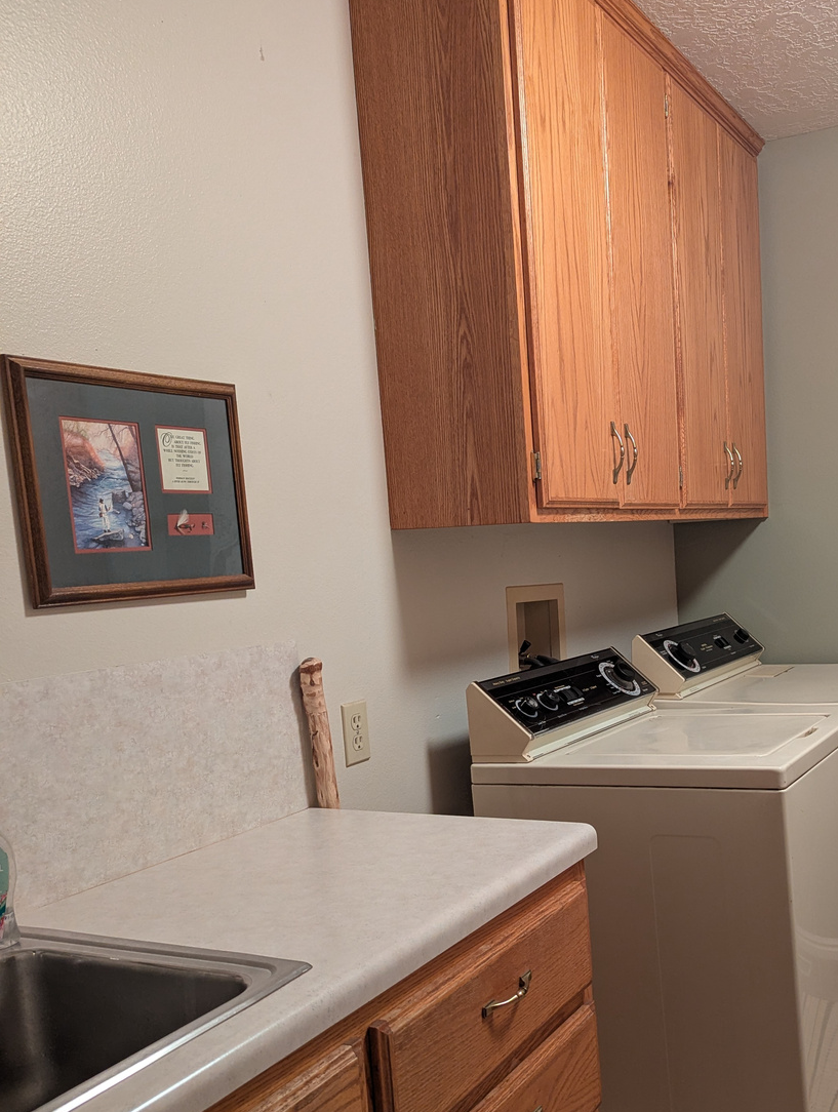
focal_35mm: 34
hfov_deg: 41.1
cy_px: 682
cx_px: 592
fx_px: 1094
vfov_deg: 53.4
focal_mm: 6.81
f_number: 1.85
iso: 337
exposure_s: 1/24
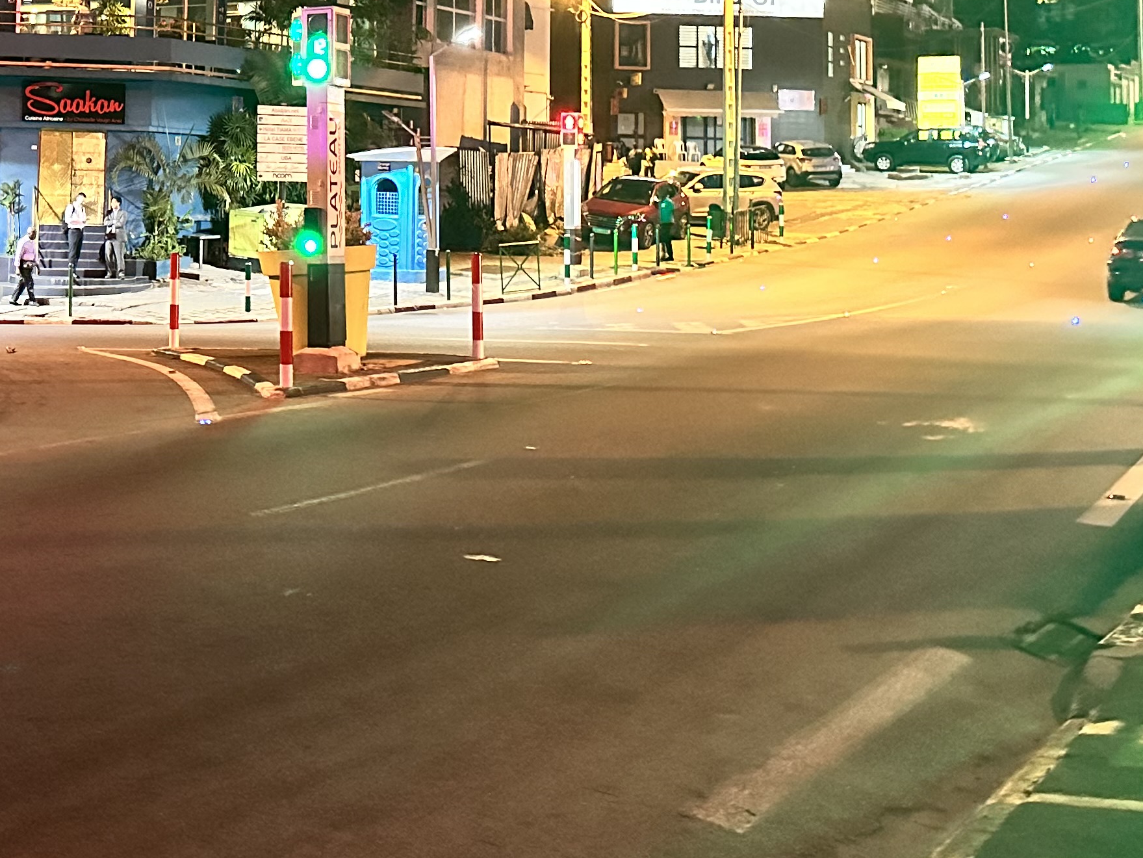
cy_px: 37
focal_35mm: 55
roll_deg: -1.6
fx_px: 1816
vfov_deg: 25.5
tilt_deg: +4.0
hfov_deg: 32.7
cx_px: 58
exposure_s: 1/33
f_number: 1.78
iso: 1000
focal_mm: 6.86
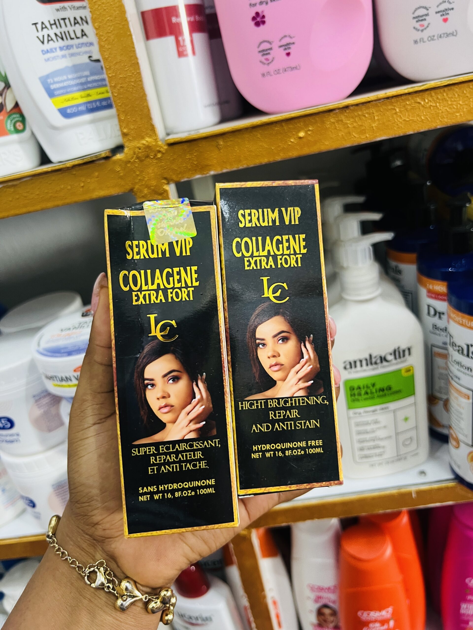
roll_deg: +13.4
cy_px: 315
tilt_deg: -25.6
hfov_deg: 53.1
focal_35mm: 26
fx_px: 474
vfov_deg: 67.3
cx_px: 236
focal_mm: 5.7
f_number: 1.5
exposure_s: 1/64
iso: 125
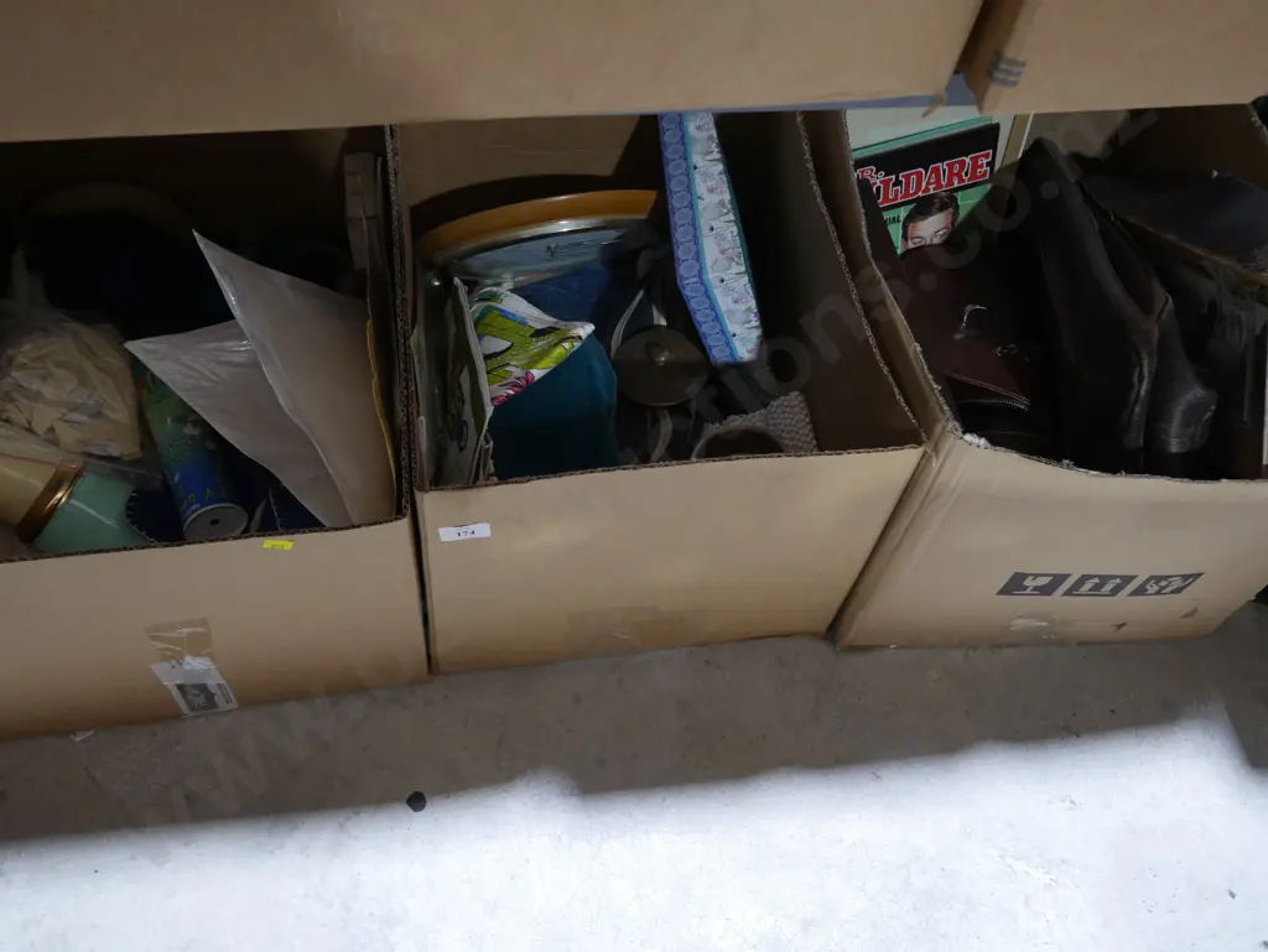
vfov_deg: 41.8
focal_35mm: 34
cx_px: 634
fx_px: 1246
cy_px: 476
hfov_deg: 53.9
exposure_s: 1/60
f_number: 4
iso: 1000
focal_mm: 17
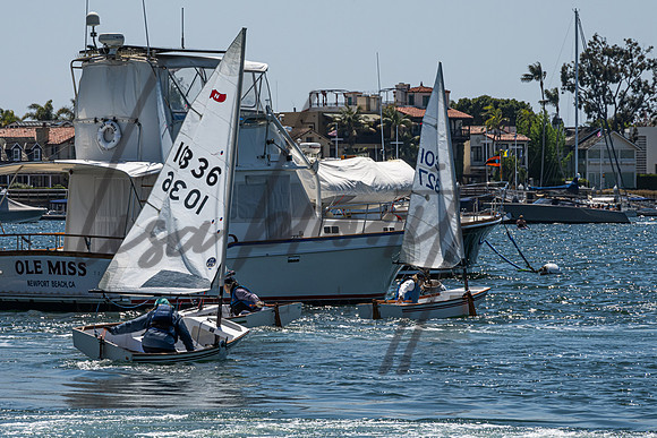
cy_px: 214
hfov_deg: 7.7
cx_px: 267
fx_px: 4903
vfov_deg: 5.1
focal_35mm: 269
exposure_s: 1/500
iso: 250
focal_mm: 200
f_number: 18
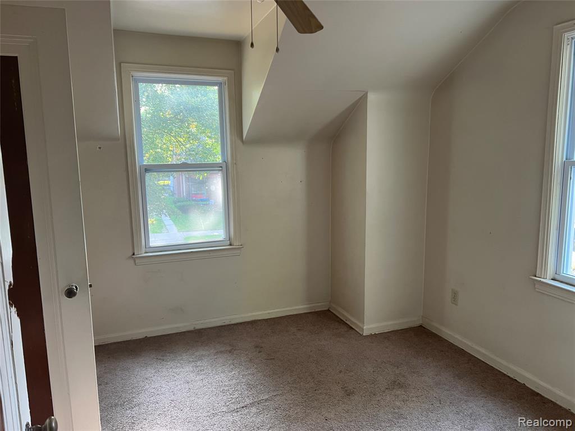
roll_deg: +0.7
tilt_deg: -7.8
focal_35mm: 26
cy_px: 216
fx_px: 432
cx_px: 288
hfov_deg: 67.3
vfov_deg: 53.1
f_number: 1.5
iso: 125
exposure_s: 1/75
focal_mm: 5.7
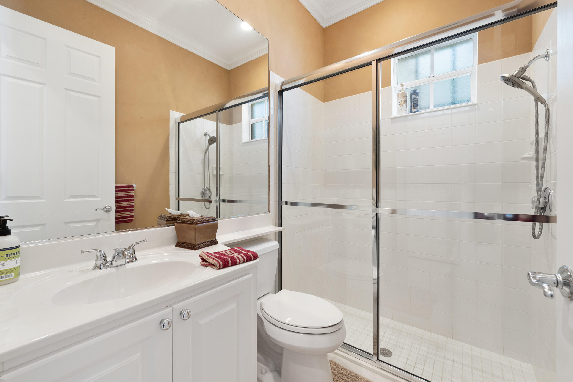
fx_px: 223
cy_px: 191
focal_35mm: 14
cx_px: 286
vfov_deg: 81.2
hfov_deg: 104.3
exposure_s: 1/3
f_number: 9
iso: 250
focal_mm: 14
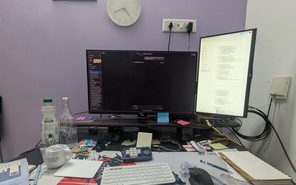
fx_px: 137
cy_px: 106
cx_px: 148
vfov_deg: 67.6
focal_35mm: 17
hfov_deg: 94.4
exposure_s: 1/25
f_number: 2.2
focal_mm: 2.35
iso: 181
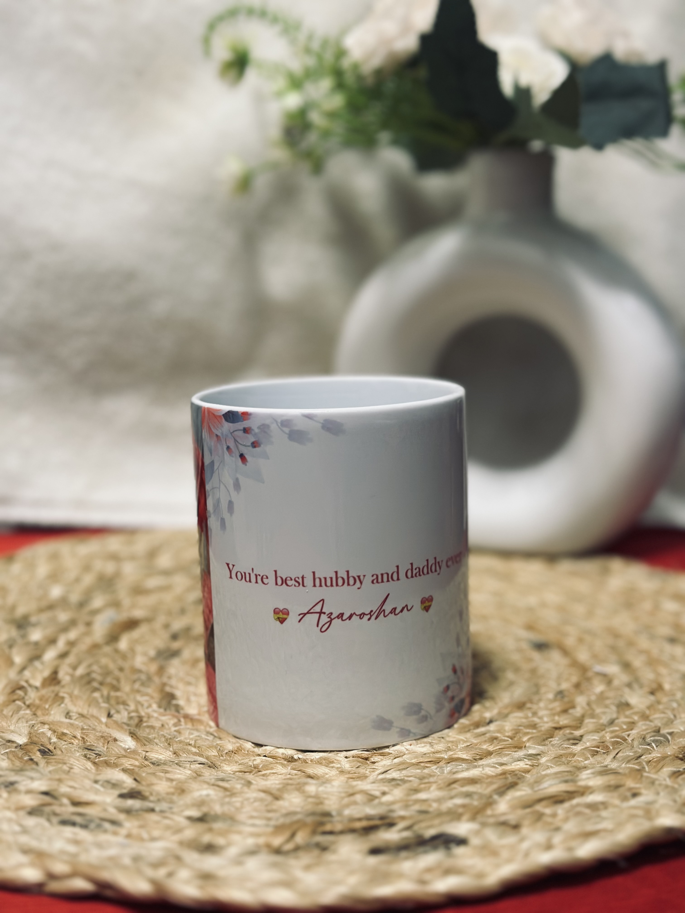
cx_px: 342
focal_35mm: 48
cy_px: 456
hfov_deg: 30.3
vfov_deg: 39.7
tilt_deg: -10.0
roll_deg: -0.9
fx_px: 1266
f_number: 1.78
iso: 200
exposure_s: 1/50
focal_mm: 6.86
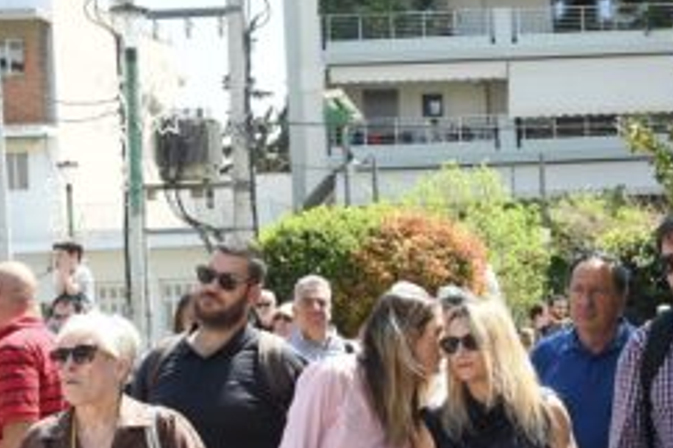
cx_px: 692
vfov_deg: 14.6
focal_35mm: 92
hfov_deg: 21.3
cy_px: 429
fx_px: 1719
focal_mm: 29
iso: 250
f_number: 10
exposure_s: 1/160
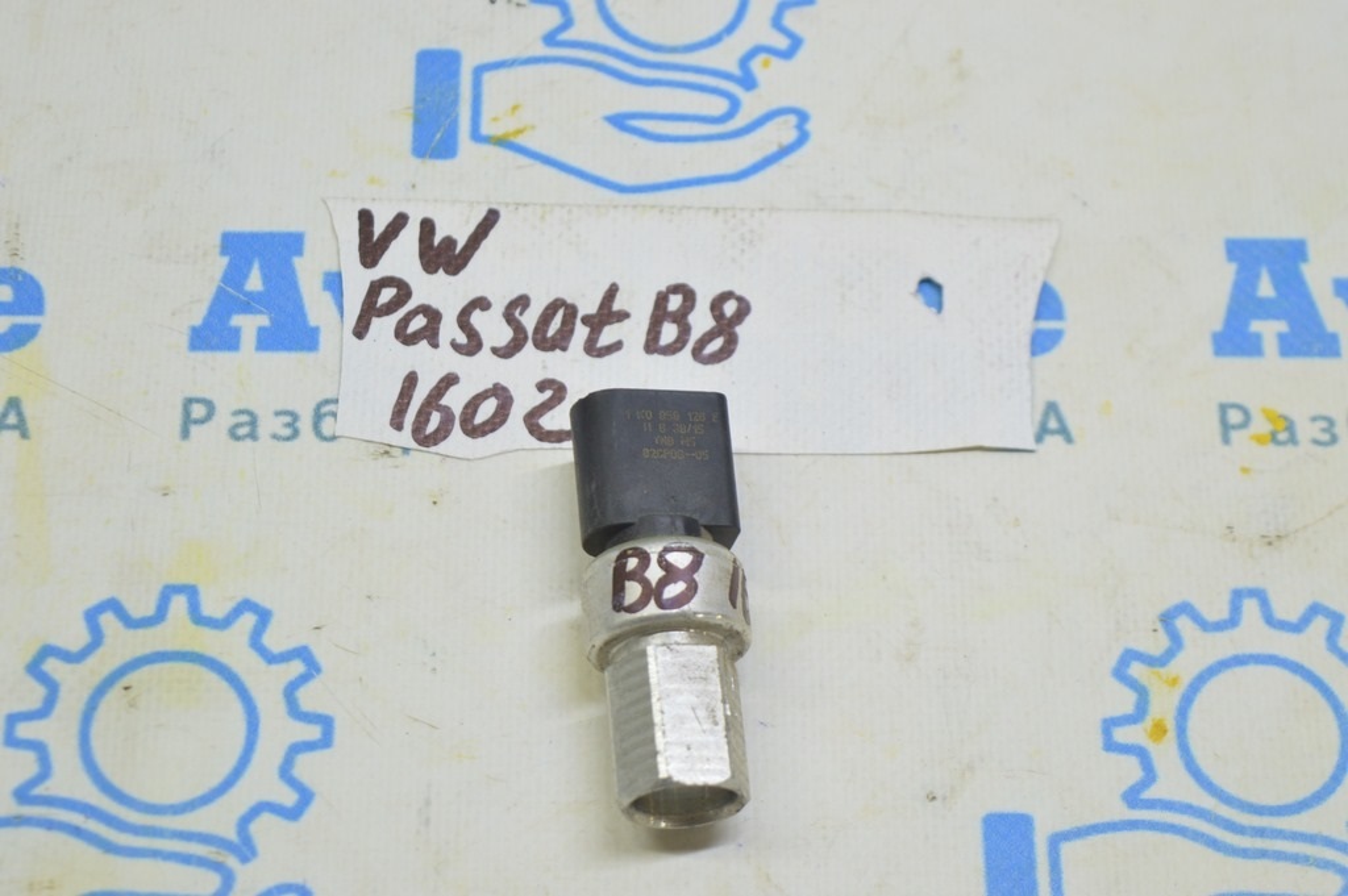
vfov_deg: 16.5
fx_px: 3087
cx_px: 674
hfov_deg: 24.6
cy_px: 448
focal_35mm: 82
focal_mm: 55
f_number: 5.6
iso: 400
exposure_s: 1/20
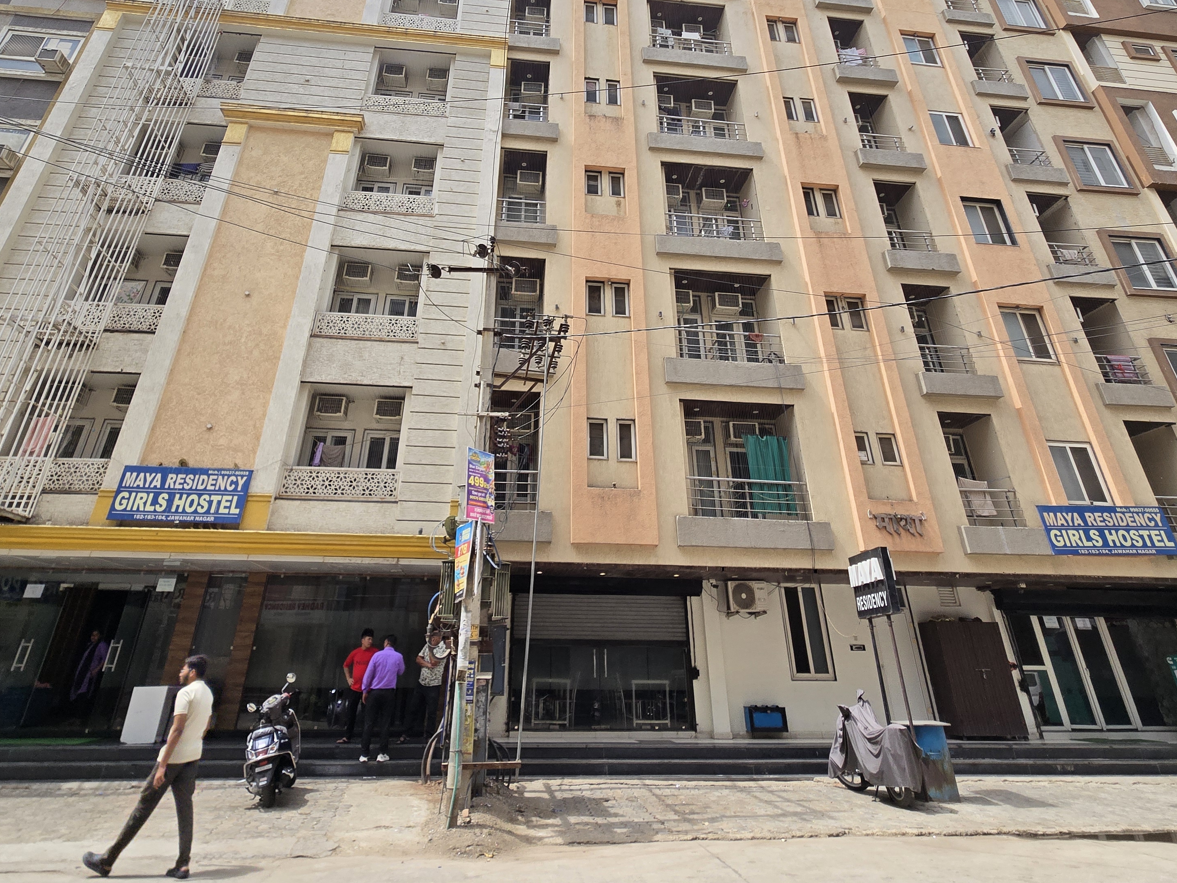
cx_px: 569
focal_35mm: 18
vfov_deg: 69.2
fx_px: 612
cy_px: 281
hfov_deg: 87.7
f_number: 2.2
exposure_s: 1/957
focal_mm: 2.2
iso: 50
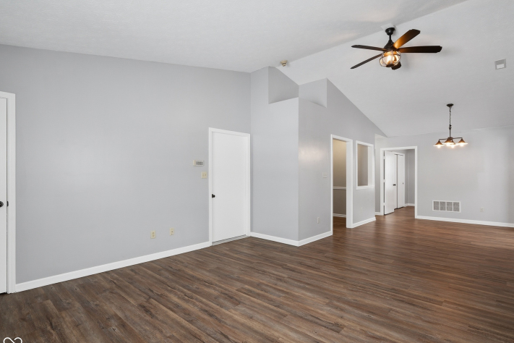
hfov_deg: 86.9
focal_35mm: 19
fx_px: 271
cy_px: 176
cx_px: 265
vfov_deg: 64.5
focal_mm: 18
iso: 640
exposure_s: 1/40
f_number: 7.1
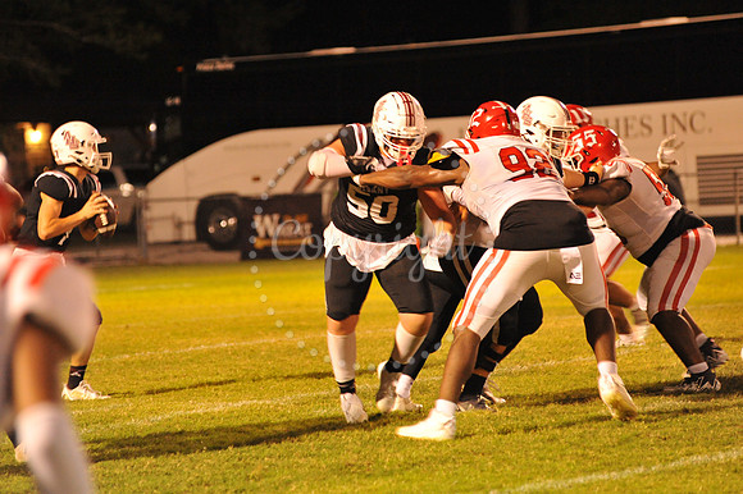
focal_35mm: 200
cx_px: 372
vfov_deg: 6.9
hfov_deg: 10.3
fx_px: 4125
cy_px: 247
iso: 5000
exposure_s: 1/160
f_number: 5
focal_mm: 200
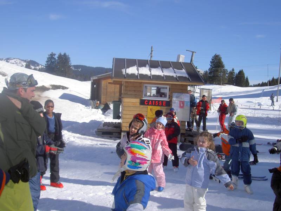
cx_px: 140
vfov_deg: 36.8
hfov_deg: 47.9
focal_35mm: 39
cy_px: 106
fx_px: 317
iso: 100
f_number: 4.7
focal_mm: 8
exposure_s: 1/800
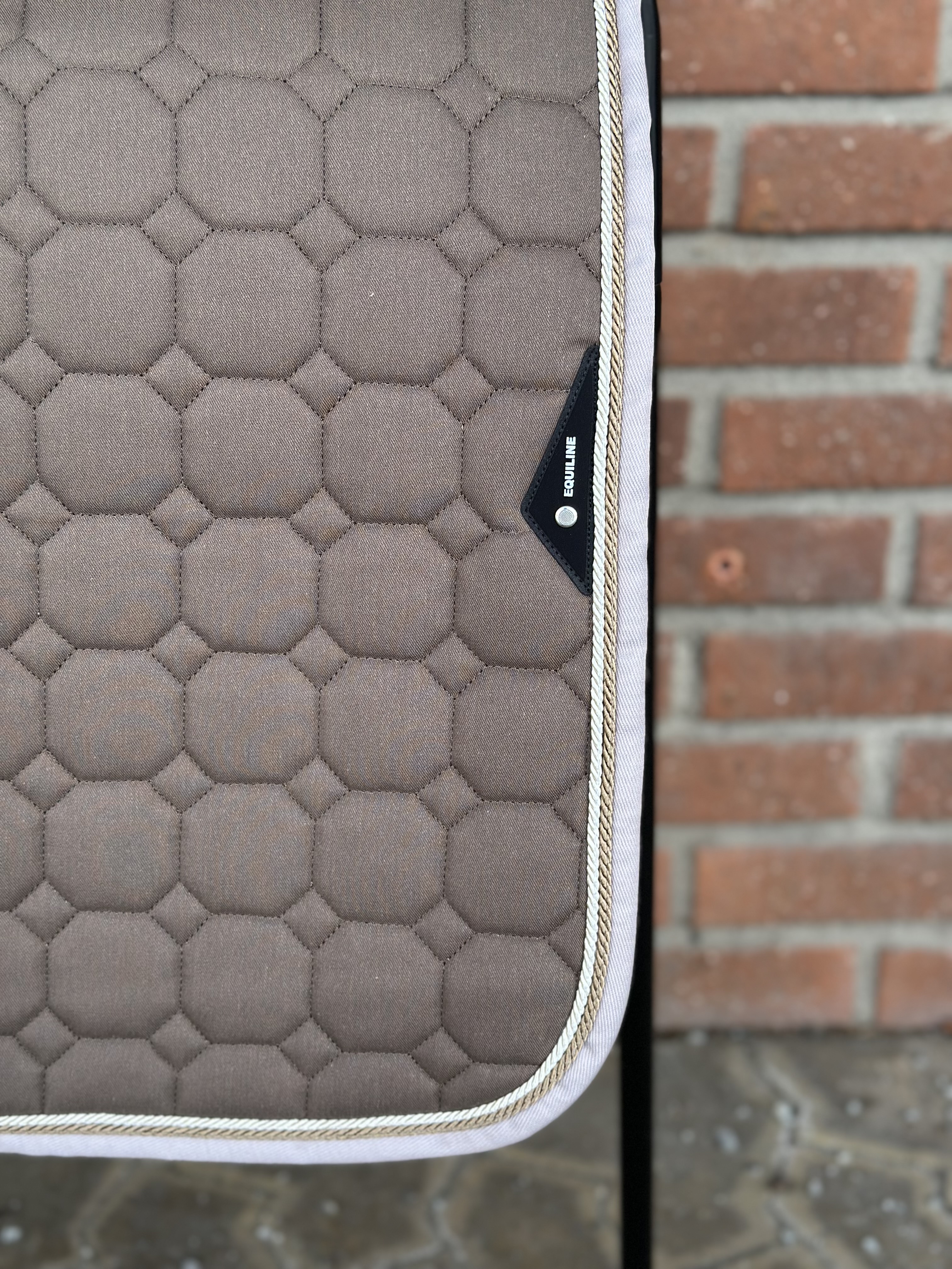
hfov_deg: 30.3
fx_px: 1760
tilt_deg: -18.7
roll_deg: -0.9
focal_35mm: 48
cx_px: 476
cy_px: 634
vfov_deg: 39.7
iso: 80
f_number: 1.78
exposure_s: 1/384
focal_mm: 6.86
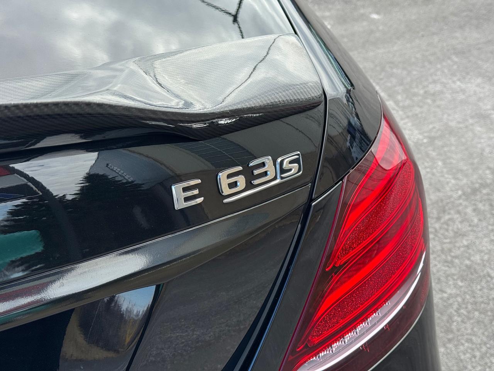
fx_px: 685
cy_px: 186
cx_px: 247
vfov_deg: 30.3
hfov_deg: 39.7
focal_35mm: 48
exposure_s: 1/865
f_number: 1.78
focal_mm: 6.76
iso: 64
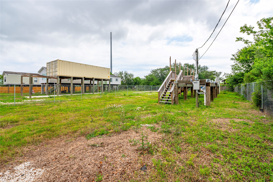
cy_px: 91
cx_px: 136
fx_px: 114
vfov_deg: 77.2
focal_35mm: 15
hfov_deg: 100.4
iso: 100
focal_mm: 15
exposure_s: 1/125
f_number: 11
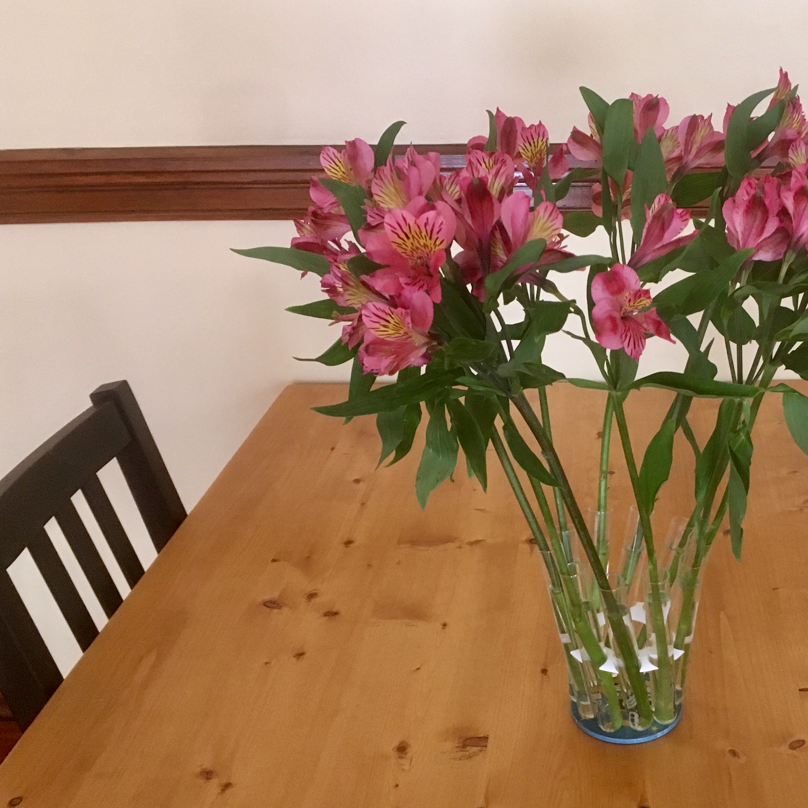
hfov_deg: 40.0
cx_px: 586
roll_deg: +0.4
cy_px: 419
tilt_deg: -21.5
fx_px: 1083
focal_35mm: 41
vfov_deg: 40.9
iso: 160
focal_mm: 4.15
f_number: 2.2
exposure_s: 1/30
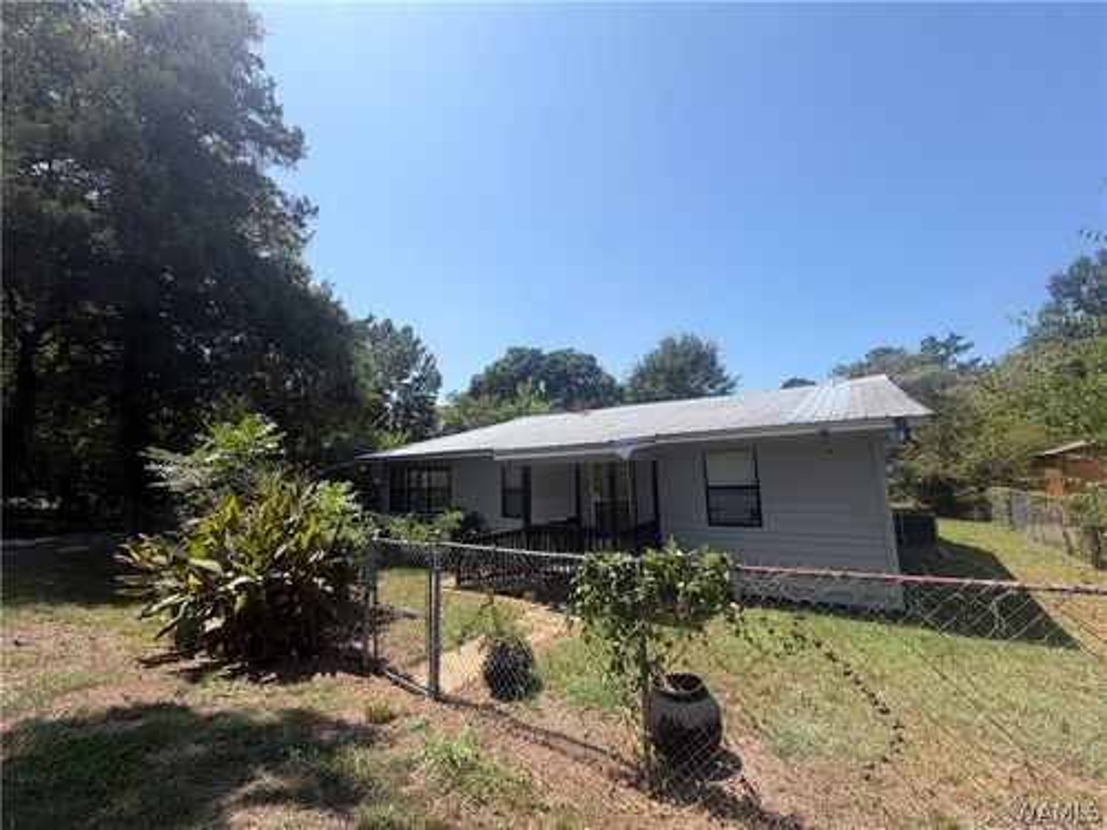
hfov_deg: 102.1
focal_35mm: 14
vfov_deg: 85.7
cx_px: 554
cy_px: 415
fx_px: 448
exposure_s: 1/770
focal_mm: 2.22
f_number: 2.2
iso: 25
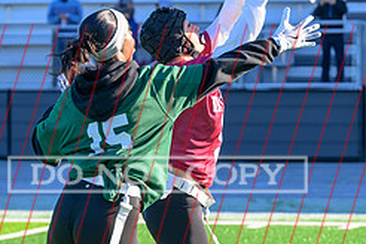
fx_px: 2724
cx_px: 125
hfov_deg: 7.7
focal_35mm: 268
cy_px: 244
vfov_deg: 5.1
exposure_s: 1/1250
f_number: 2.8
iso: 220
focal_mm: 70
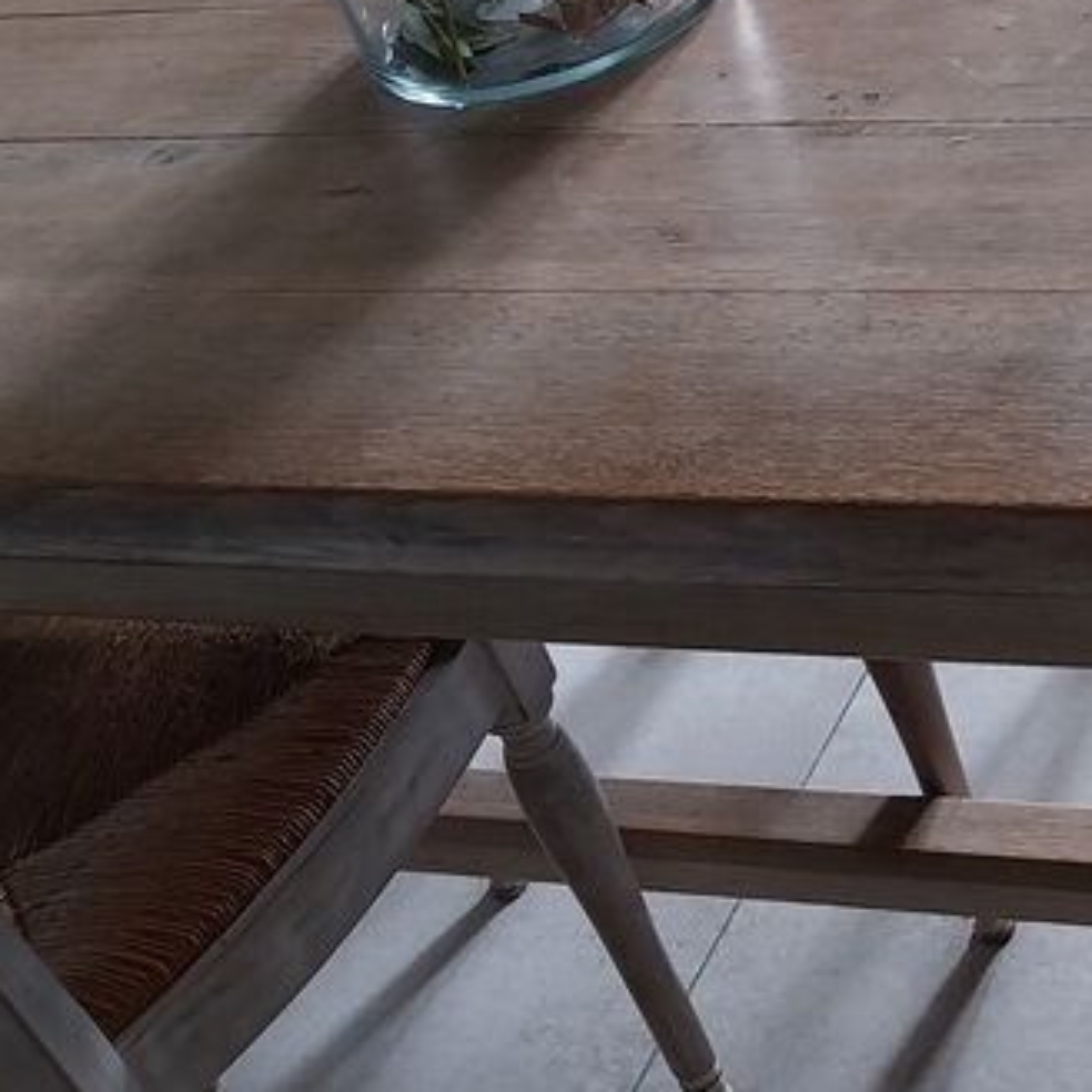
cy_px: 346
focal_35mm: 70
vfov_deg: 24.5
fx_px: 2498
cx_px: 1278
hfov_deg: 22.8
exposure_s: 1/50
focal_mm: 4
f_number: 1.8
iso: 160
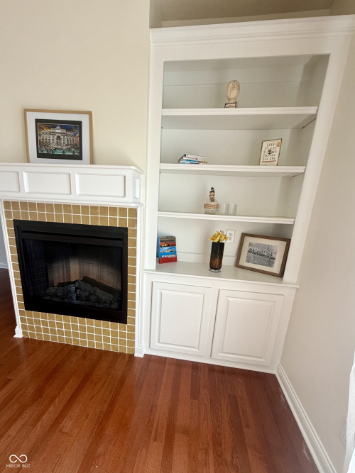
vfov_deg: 102.1
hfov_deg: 85.7
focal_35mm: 14
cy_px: 236
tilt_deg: -14.6
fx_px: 191
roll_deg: -2.8
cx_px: 178
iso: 160
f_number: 2.2
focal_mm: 2.22
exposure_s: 1/121
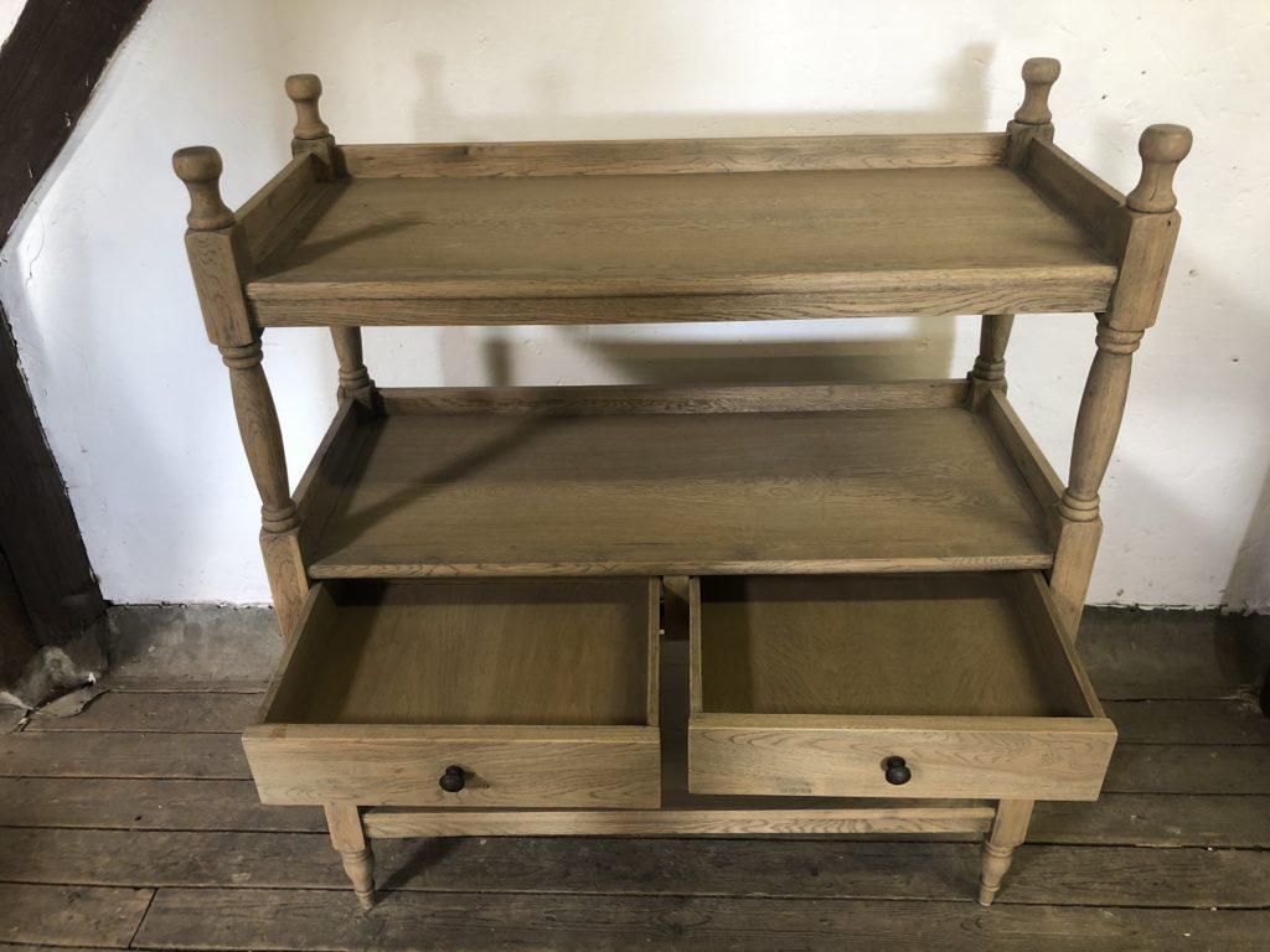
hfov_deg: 63.4
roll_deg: +1.5
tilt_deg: -30.2
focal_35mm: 28
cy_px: 476
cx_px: 635
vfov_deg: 49.7
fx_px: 1027
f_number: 1.8
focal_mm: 4
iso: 40
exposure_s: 1/20
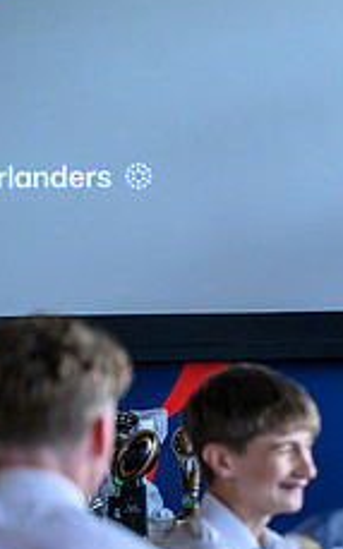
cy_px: 320
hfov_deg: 3.3
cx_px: 674
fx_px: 6001
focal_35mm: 401
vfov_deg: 5.2
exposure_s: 1/400
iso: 2500
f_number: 3.2
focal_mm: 155
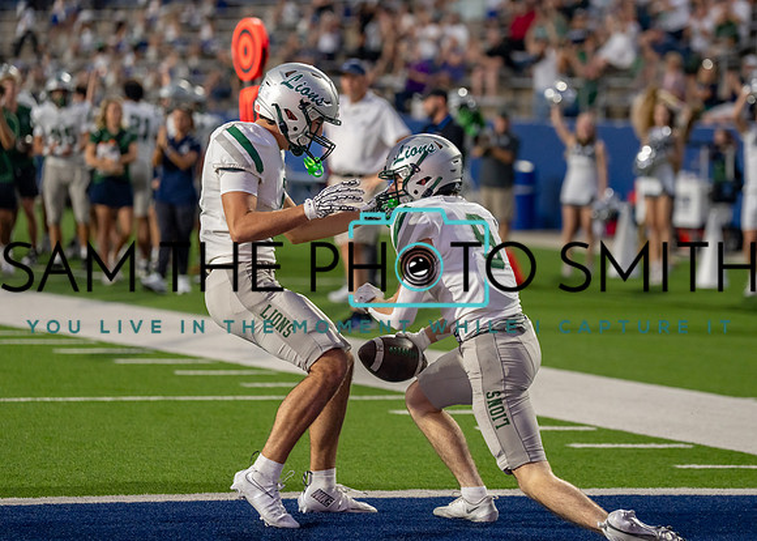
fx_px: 3687
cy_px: 229
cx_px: 453
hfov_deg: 11.7
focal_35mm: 172
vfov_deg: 8.4
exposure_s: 1/1600
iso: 2000
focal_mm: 141
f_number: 2.8
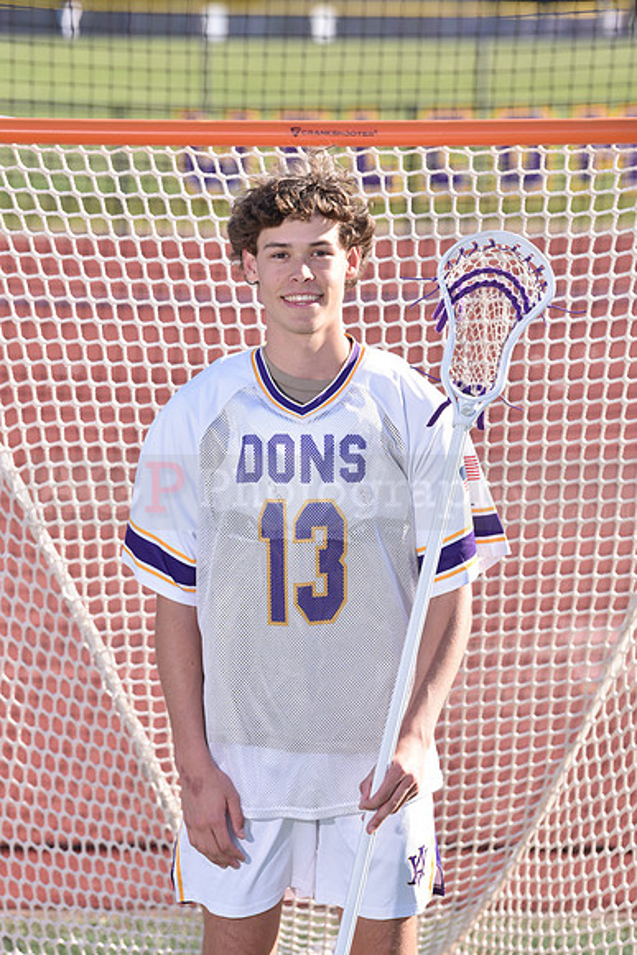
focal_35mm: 165
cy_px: 478
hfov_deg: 8.3
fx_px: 4376
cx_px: 318
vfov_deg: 12.4
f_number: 5.6
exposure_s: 1/250
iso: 125
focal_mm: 165
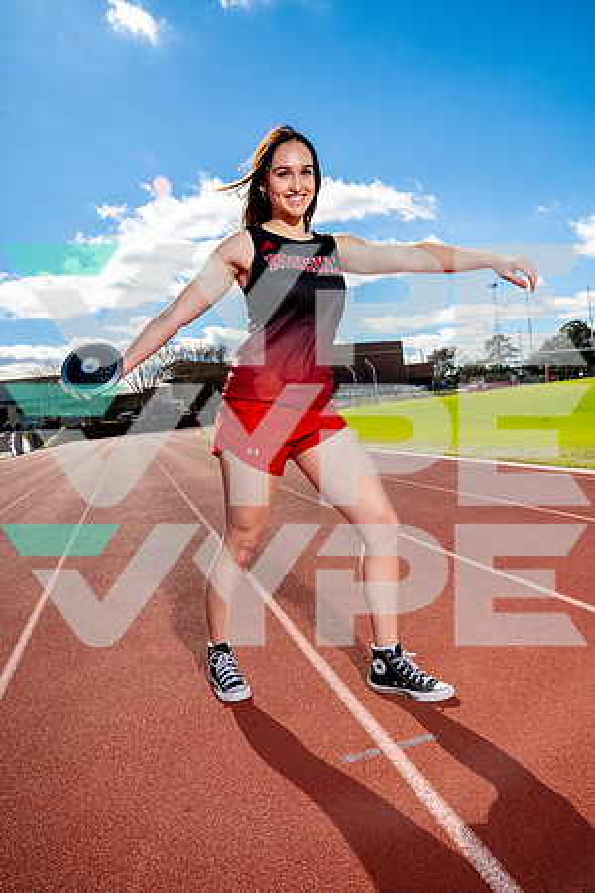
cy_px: 446
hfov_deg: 53.1
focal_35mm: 24
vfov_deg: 73.7
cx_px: 298
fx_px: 595
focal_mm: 24
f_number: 9
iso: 100
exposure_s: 1/250
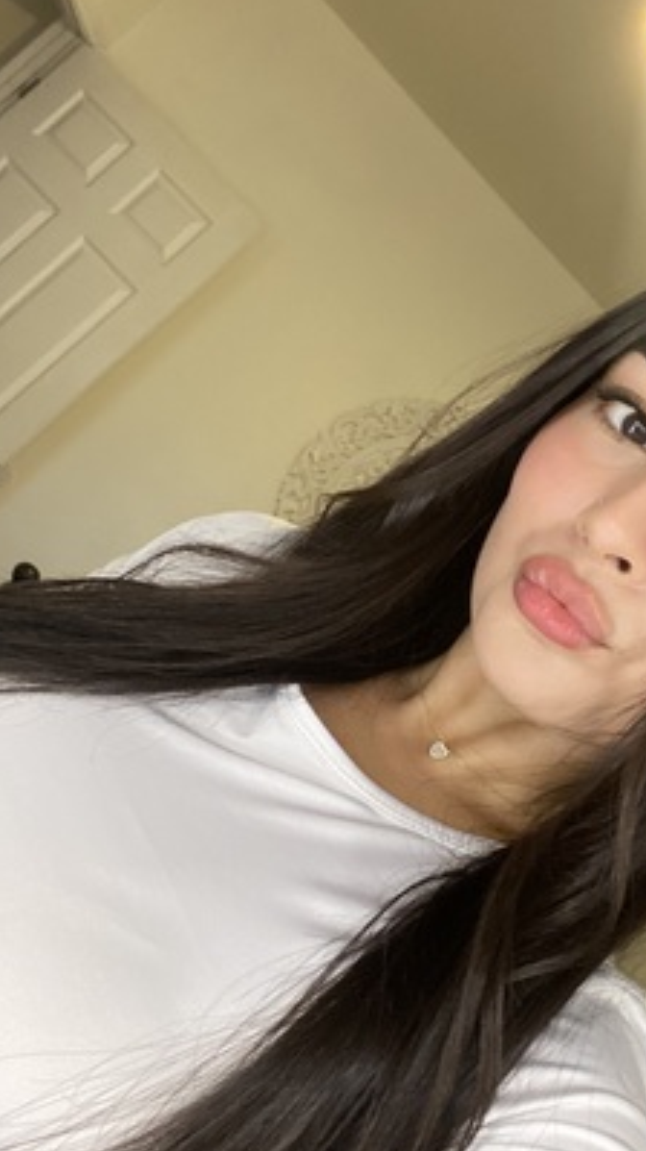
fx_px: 1250
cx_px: 440
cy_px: 661
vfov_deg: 49.3
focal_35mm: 41
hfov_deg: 28.7
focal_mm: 2.71
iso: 400
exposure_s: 1/40
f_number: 2.2
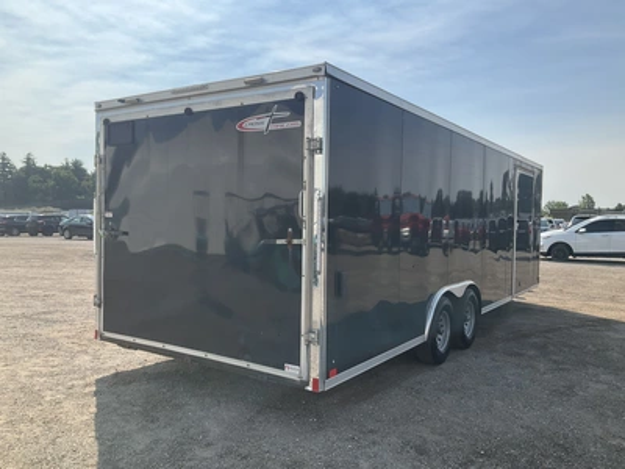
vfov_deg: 48.2
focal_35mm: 29
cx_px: 312
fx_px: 524
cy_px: 234
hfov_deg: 61.7
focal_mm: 3
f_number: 1.8
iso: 25
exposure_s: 1/1984
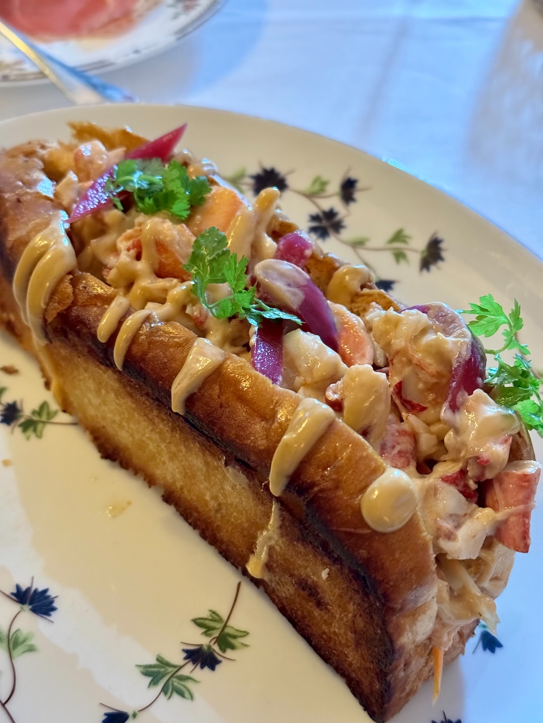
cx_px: 272
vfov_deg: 39.7
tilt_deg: -45.9
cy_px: 362
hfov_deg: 30.3
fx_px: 1004
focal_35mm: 48
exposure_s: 1/28
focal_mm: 6.76
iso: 640
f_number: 1.78
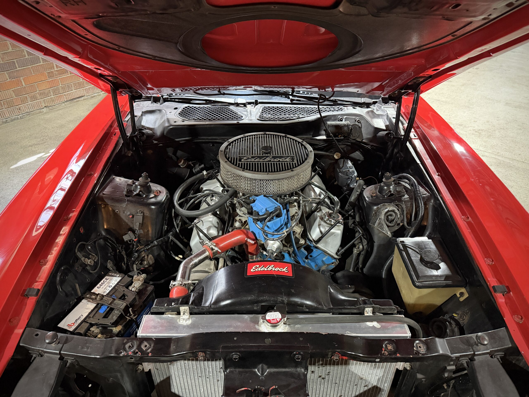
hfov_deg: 71.6
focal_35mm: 24
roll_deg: -0.1
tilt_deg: -35.0
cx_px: 264
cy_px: 198
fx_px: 367
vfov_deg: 56.8
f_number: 1.78
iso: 1000
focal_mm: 6.76
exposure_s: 1/33
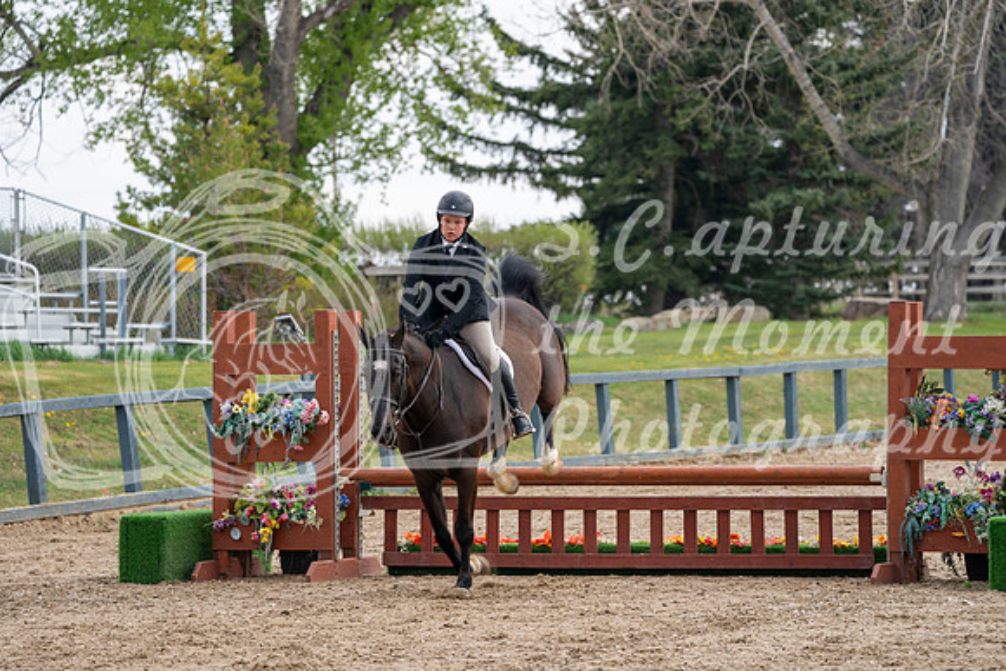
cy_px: 336
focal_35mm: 215
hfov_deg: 9.6
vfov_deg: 6.4
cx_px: 503
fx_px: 6009
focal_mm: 215
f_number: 5.6
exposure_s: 1/250
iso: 125
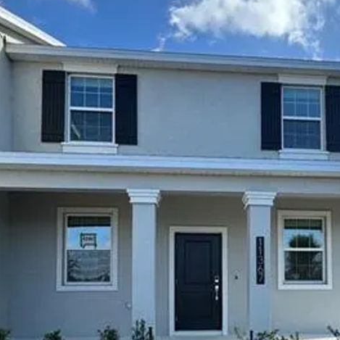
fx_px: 400
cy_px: 269
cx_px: 231
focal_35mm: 36
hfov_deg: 45.2
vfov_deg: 44.0
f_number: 2.2
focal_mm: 2.22
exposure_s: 1/657
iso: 40
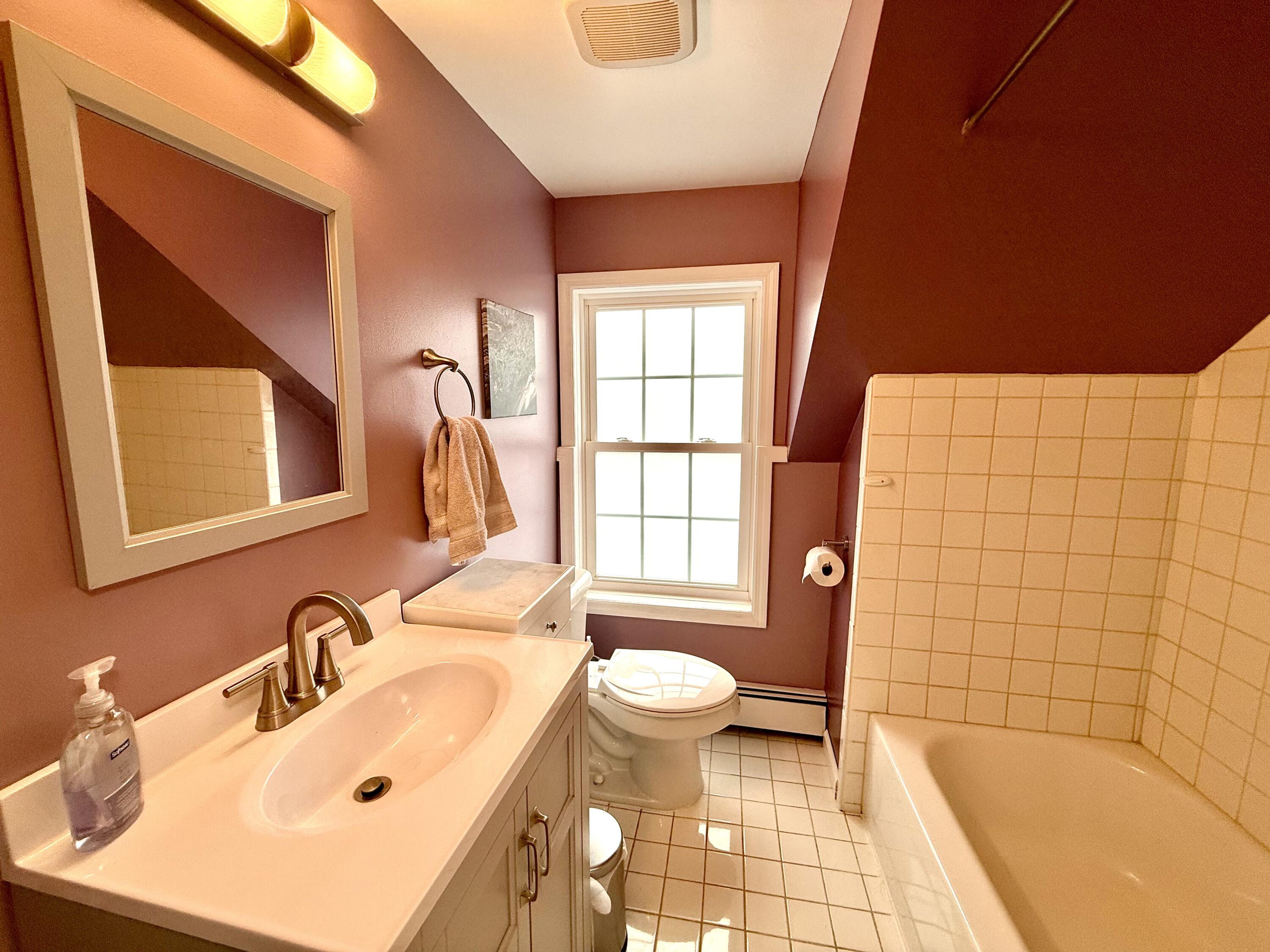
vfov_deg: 85.7
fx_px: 514
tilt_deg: -7.8
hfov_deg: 102.1
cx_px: 635
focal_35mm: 14
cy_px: 476
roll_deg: +0.1
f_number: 2.2
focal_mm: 2.22
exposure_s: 1/120
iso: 50
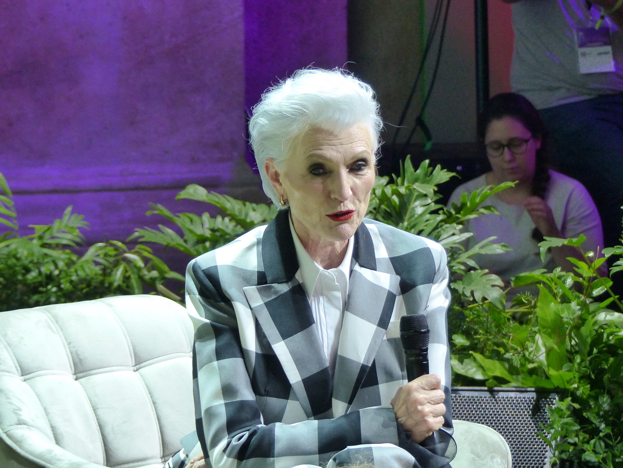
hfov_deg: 9.1
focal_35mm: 218
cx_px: 312
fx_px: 3923
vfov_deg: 6.8
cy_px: 234
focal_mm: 35.6
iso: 400
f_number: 2.8
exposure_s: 1/100
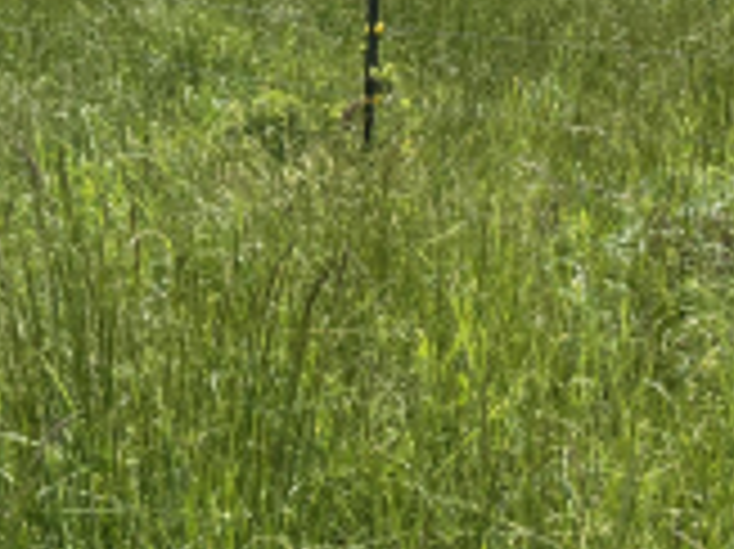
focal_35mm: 98
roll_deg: -1.5
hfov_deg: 19.9
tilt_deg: -17.6
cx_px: 552
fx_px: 2076
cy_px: 148
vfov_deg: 15.0
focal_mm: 6.76
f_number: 1.78
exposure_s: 1/4310
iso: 80
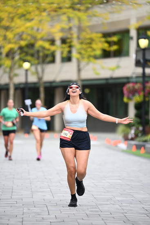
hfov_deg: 6.9
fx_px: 1249
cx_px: 75
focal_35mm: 200
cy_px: 112
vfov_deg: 10.3
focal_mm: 200
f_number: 2.8
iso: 640
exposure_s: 1/1600
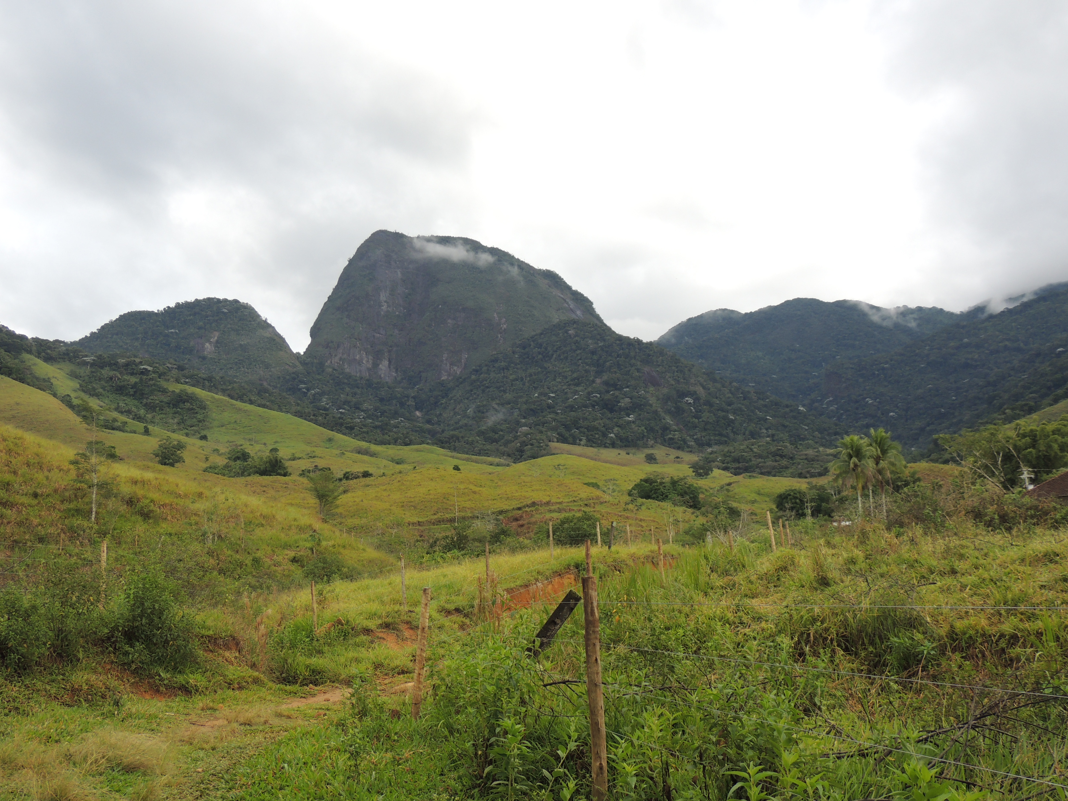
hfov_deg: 52.6
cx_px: 534
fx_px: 1080
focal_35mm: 35
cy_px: 400
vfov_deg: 40.7
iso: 100
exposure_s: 1/200
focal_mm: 6.2
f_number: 3.3
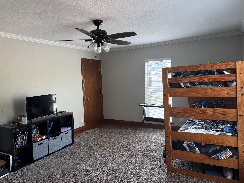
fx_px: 176
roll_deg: +1.0
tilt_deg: -3.7
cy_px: 88
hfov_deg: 69.4
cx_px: 124
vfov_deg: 54.9
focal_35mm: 25
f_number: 1.78
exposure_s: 1/93
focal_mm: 6.76
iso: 200
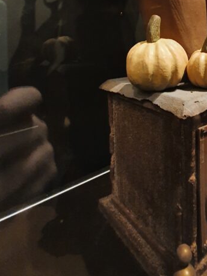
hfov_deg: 43.6
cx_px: 190
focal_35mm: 29
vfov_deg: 54.1
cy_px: 29
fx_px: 231
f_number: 2.2
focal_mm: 1.8
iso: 640
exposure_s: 1/17
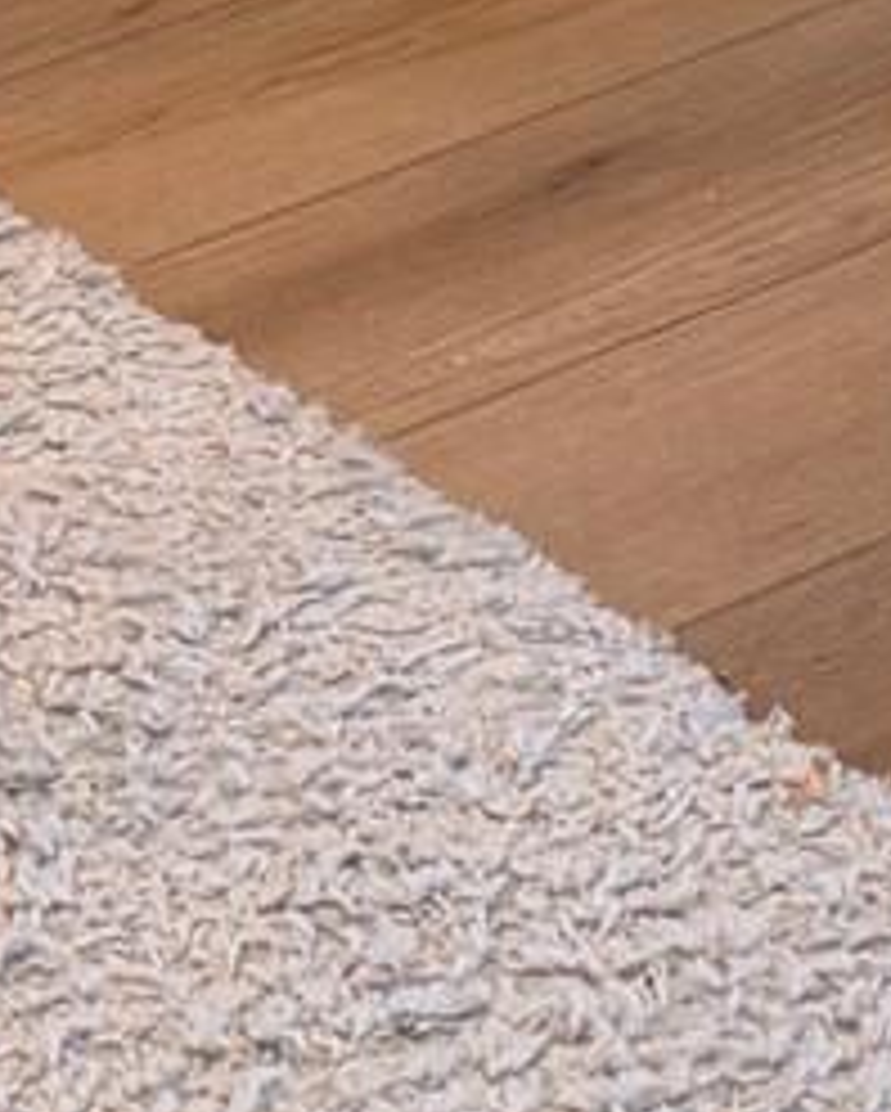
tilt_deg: -6.1
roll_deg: +0.1
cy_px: -2206
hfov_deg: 7.8
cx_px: 1454
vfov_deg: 8.4
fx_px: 6387
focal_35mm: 194
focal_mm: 6.76
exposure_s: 1/60
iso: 125
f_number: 1.78
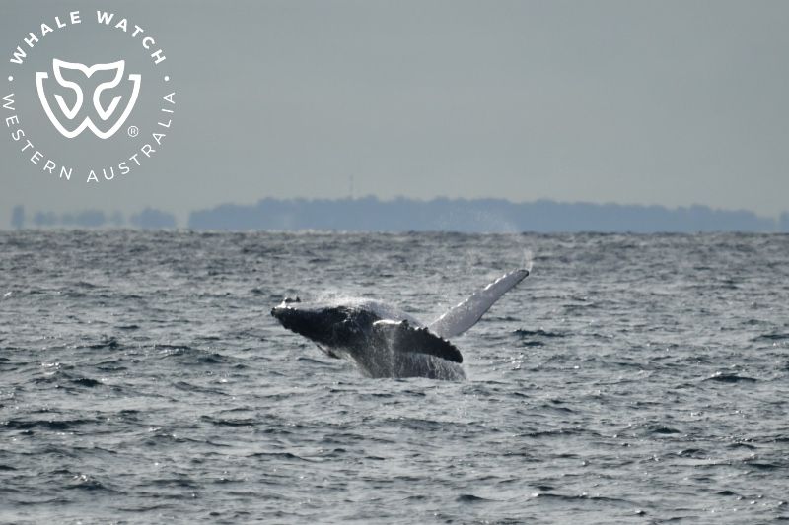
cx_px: 394
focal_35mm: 600
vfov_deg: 2.3
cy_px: 262
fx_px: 13146
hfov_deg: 3.4
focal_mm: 600
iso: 800
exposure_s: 1/8000
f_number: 6.3
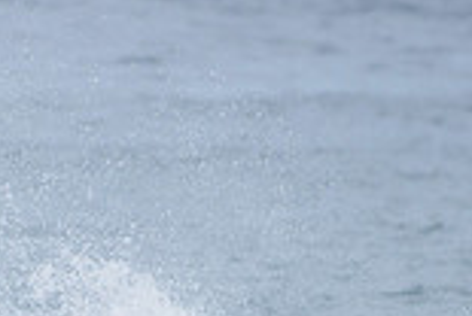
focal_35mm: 1867
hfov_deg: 1.1
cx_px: -9
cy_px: 506
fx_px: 24525
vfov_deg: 0.7
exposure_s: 1/2000
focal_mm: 500
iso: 360
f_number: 5.6
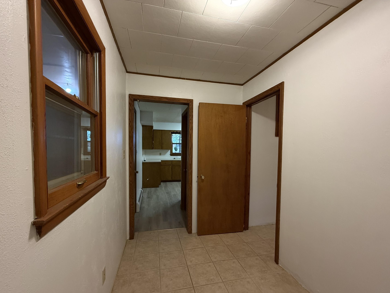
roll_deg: -1.2
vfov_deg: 81.6
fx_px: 169
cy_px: 156
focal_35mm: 15
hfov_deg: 98.2
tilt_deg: -1.5
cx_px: 192
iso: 500
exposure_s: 1/60
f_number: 2.2
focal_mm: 2.22
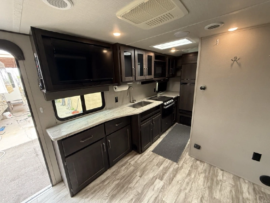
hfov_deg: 102.1
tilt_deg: -13.2
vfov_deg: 85.7
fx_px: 109
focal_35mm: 14
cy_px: 102
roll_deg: +3.7
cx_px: 135
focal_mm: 2.22
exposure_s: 1/88
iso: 320
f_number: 2.2
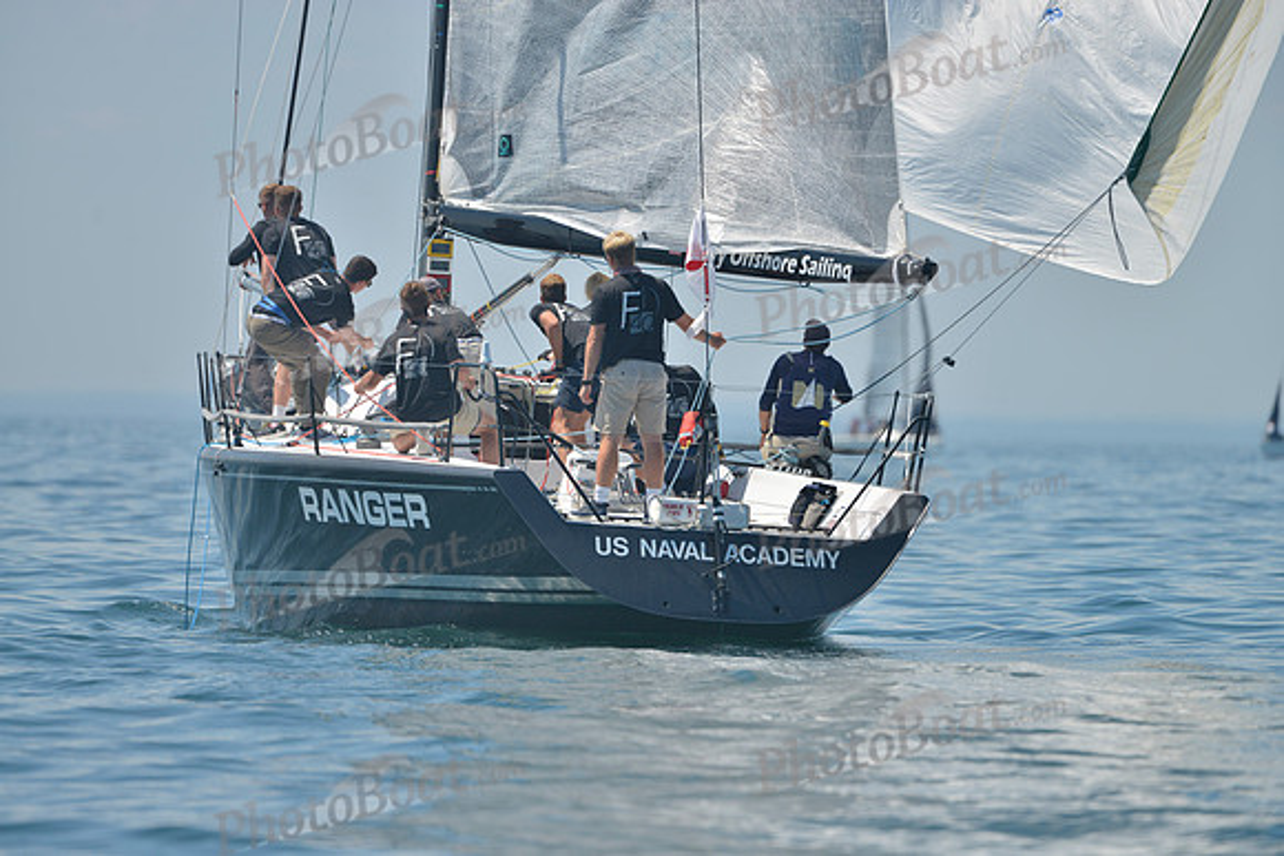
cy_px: 428
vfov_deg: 3.4
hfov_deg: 5.2
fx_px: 14269
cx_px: 642
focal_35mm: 400
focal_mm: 400
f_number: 5.6
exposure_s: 1/1250
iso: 200
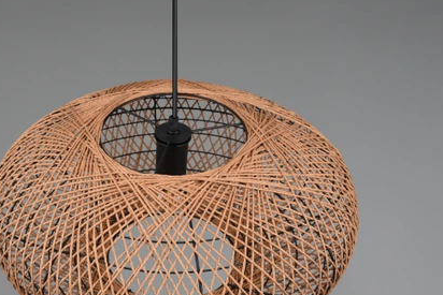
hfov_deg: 33.7
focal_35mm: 59
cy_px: 188
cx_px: 157
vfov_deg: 22.9
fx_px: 726
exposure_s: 1/8
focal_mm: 38
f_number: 13
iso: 100
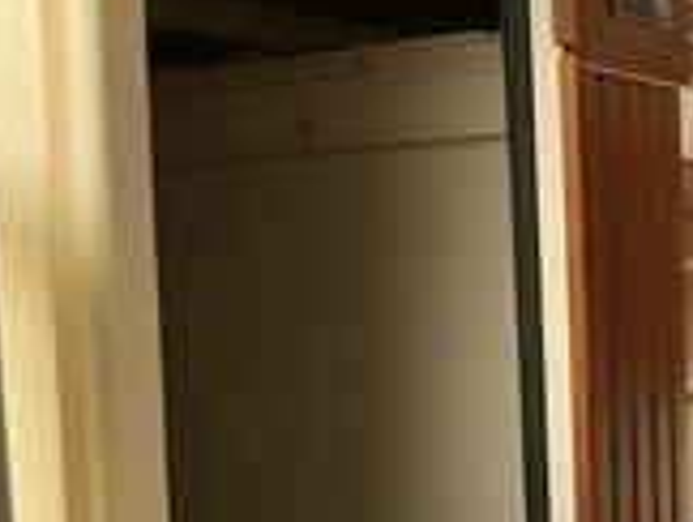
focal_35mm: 69
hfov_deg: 26.2
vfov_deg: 21.0
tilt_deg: -7.9
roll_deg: -1.3
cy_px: 454
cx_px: 740
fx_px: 1383
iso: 100
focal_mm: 3
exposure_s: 1/60
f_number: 1.8
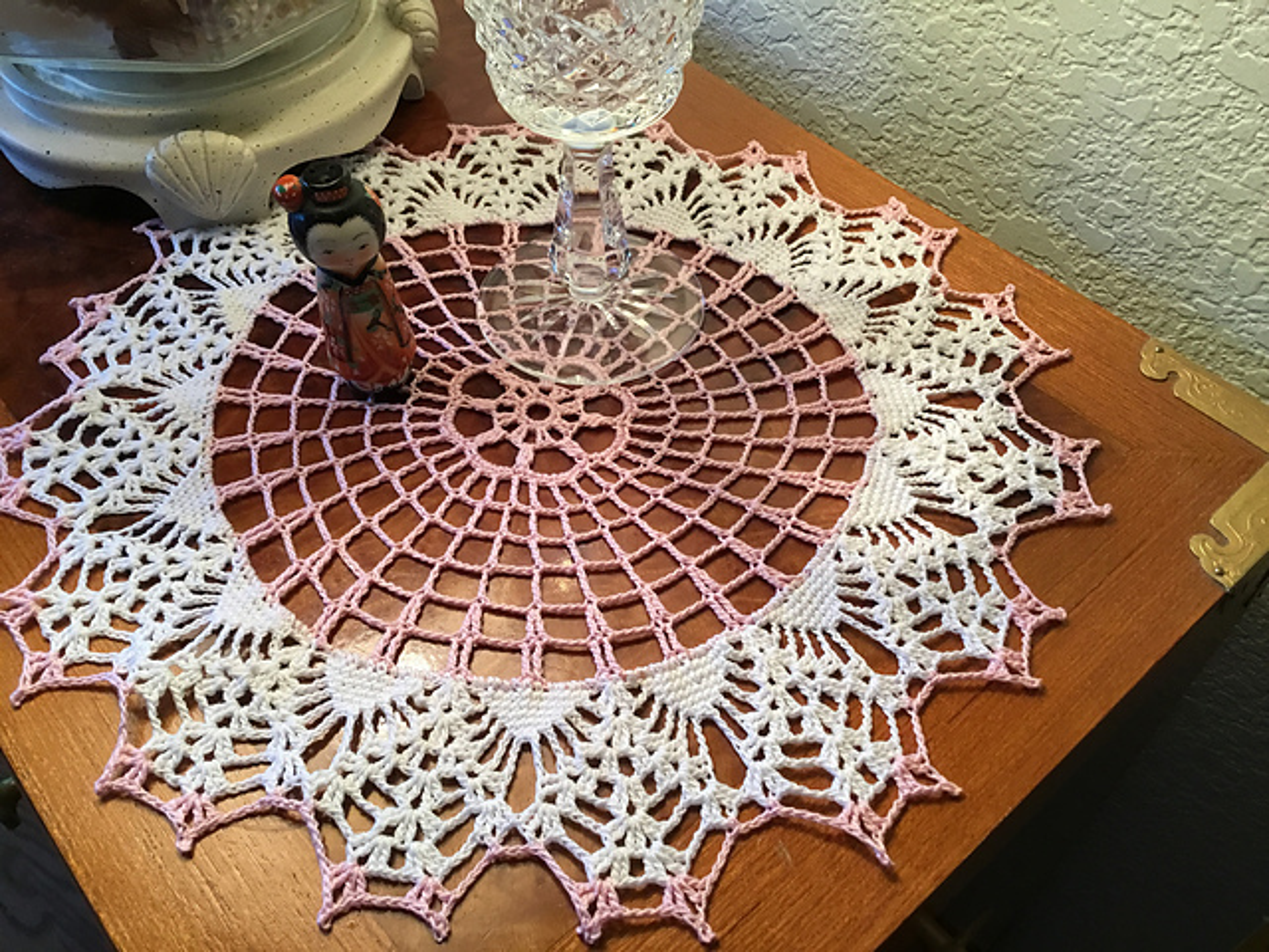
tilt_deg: -49.1
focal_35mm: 31
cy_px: 476
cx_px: 634
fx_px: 1136
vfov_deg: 45.4
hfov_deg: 58.4
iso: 80
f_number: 2.4
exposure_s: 1/30
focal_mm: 3.3
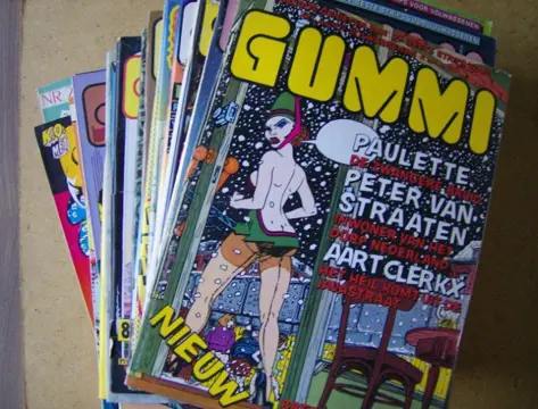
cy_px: 204
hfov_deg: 51.1
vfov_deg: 40.0
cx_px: 269
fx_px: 563
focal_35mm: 36
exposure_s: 1/20.9
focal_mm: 6
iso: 200
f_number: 2.8
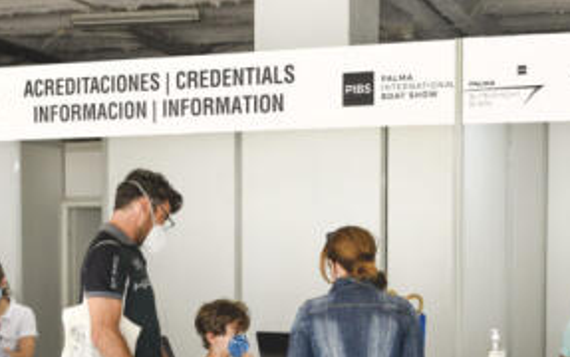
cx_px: 387
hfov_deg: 26.6
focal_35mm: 77
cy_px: 334
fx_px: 1197
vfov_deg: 16.7
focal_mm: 31
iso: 500
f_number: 5
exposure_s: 1/100
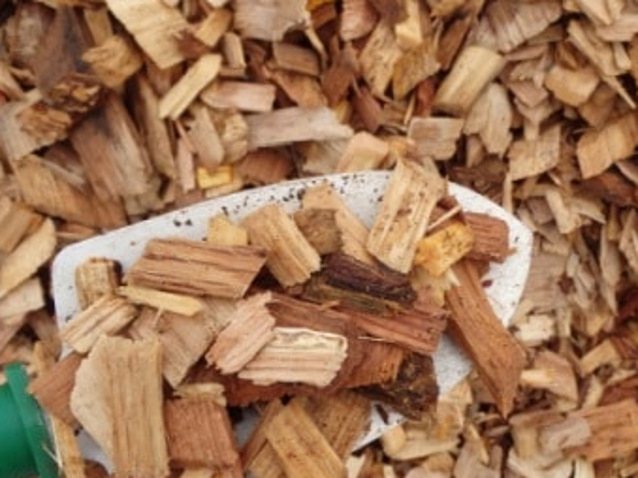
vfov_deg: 38.5
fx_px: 682
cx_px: 384
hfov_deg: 49.8
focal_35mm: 37
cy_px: 286
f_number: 3.9
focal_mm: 5
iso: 125
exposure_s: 1/400
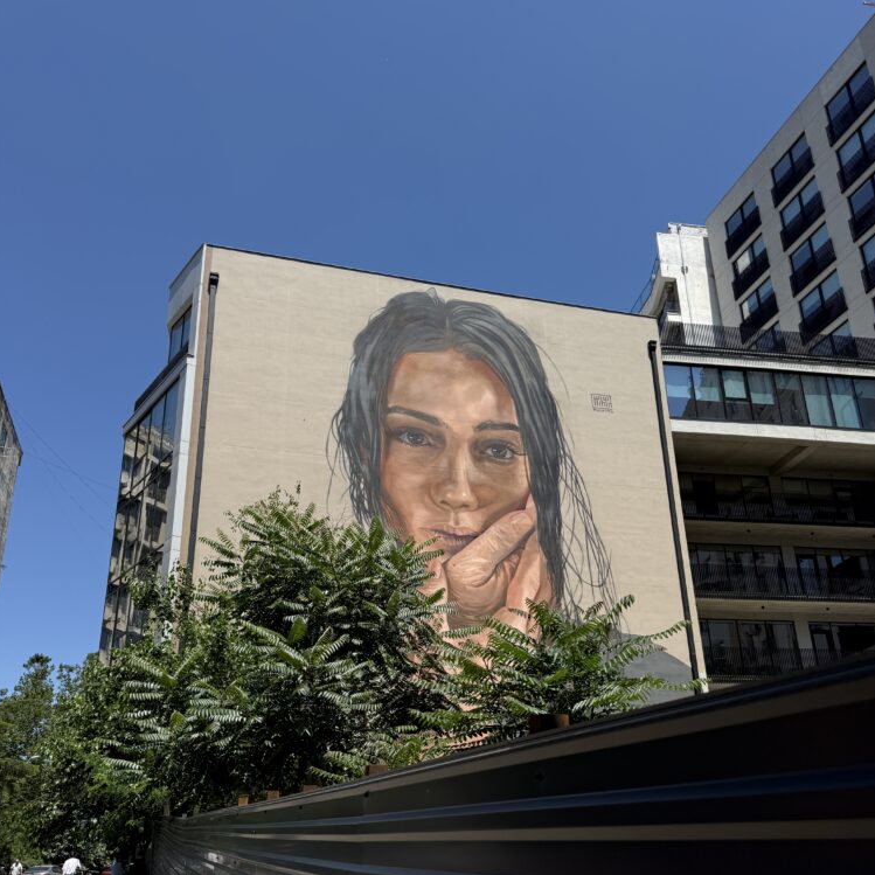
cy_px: 522
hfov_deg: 55.6
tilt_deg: +19.9
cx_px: 444
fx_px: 829
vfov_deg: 55.2
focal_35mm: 29
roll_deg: -0.1
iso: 80
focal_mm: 6.76
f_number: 1.78
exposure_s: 1/4673
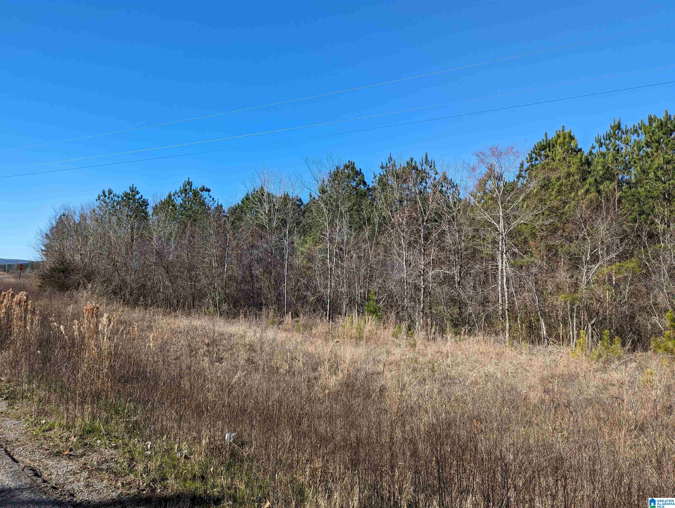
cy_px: 254
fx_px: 469
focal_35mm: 24
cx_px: 338
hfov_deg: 71.5
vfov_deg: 56.9
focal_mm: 6.81
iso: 49
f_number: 1.85
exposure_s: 1/1316
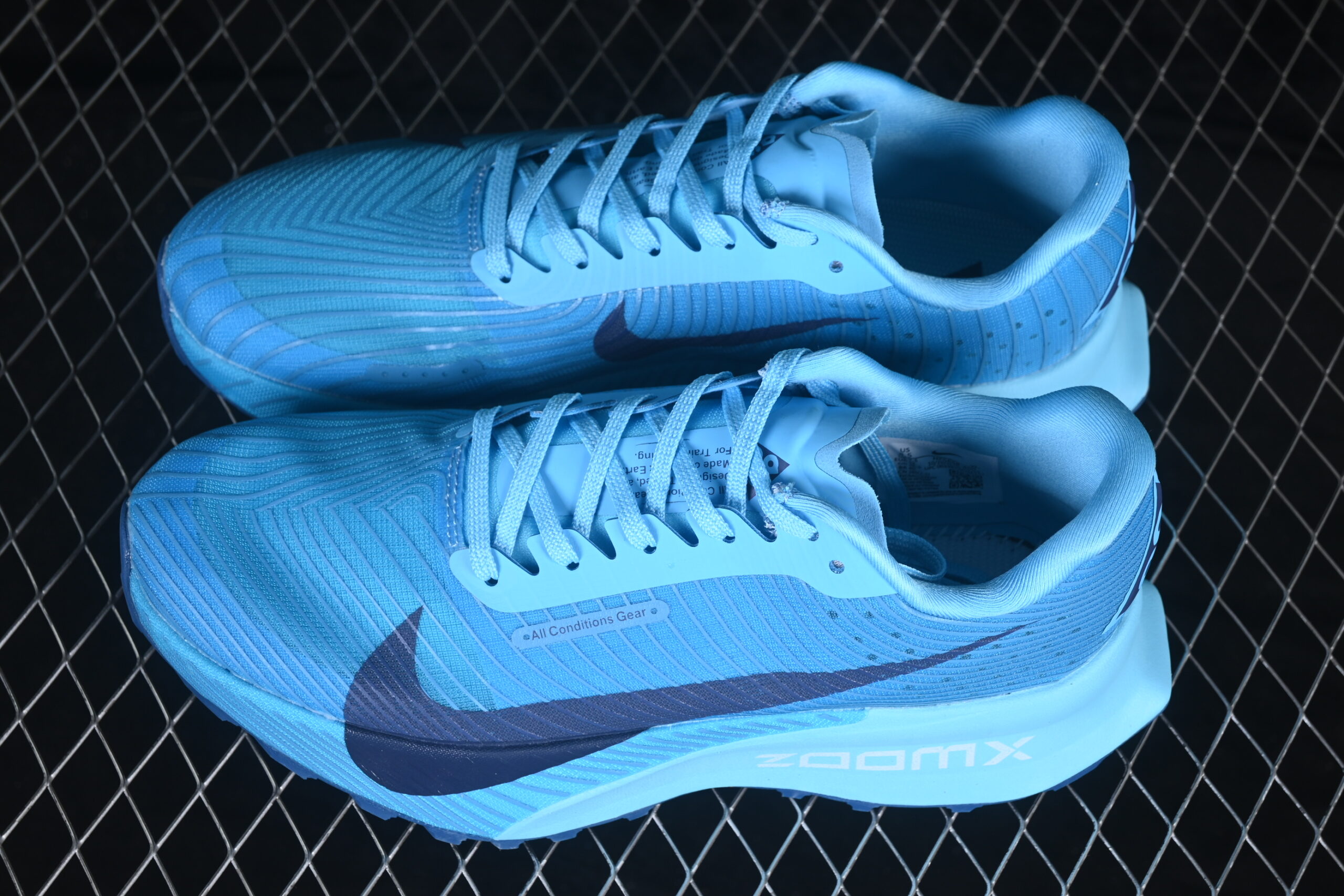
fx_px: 2800
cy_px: 448
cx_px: 672
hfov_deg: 27.0
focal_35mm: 75
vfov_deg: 18.2
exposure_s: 1/80
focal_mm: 50
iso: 160
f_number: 7.1
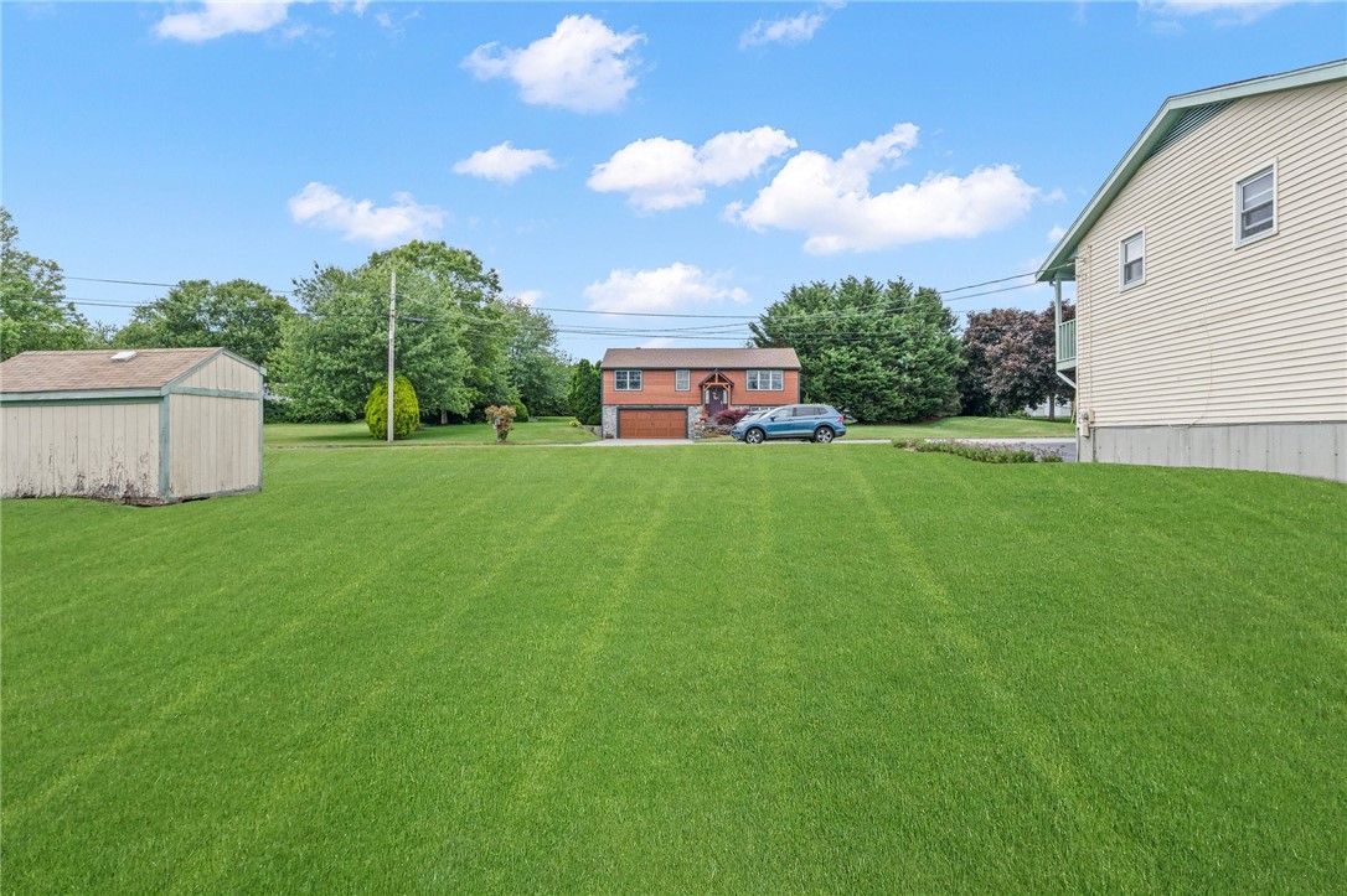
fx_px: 748
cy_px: 448
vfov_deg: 61.9
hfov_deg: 84.0
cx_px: 674
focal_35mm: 20
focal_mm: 20
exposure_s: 1/2000
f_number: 7.1
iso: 800
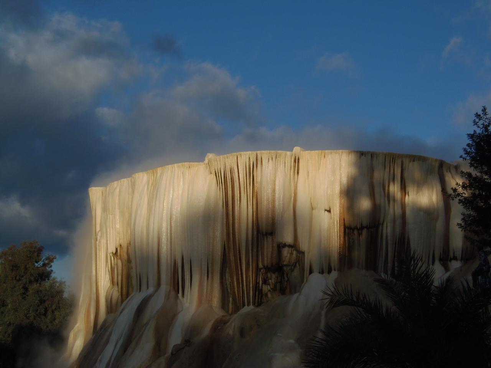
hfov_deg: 30.7
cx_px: 246
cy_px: 184
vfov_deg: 23.3
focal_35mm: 63
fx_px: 894
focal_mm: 11.7
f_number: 7.4
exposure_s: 1/320
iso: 64
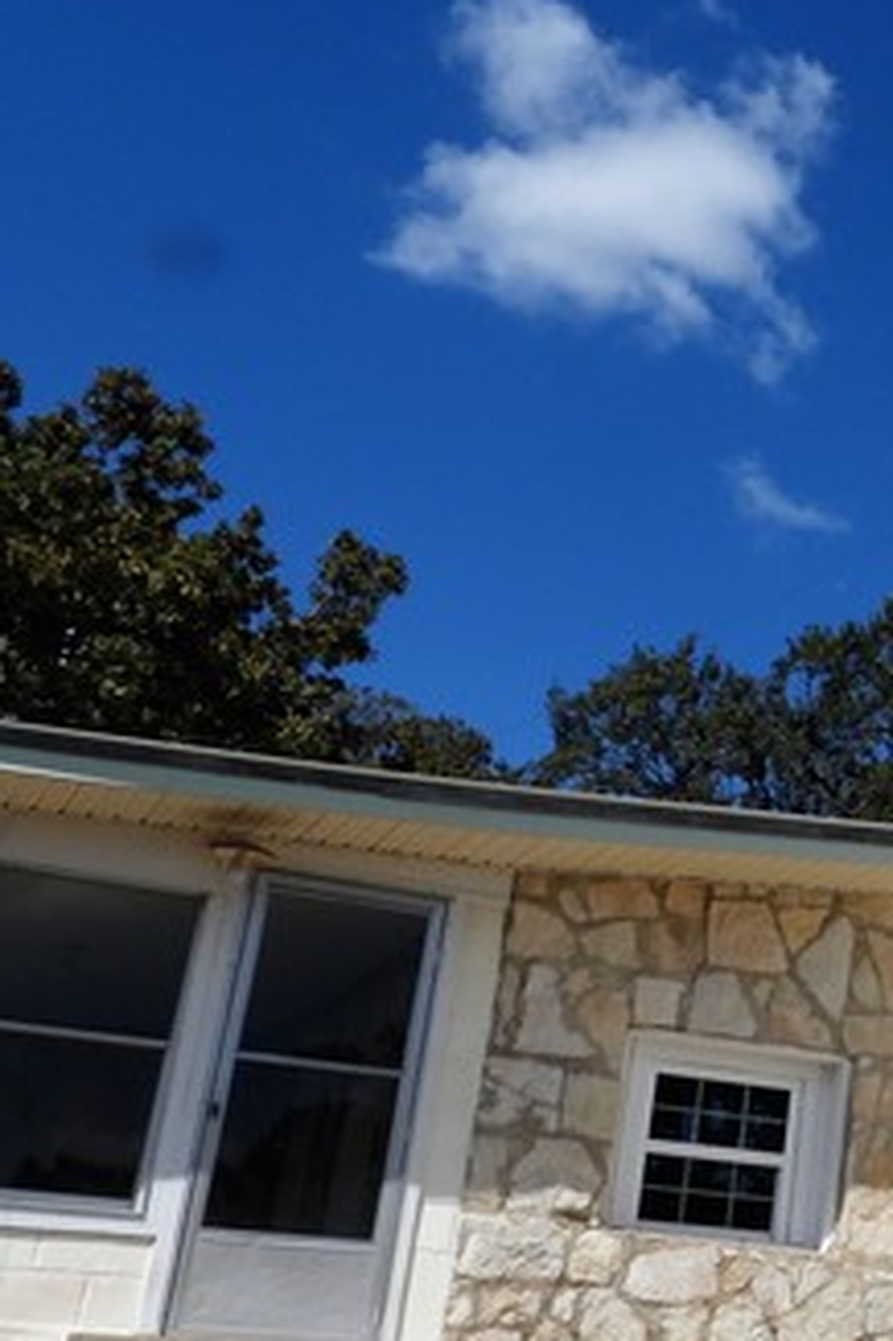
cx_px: 1313
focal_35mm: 49
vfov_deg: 40.3
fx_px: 1825
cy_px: 621
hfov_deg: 22.8
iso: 100
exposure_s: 1/1600
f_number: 4.5
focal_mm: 4.3
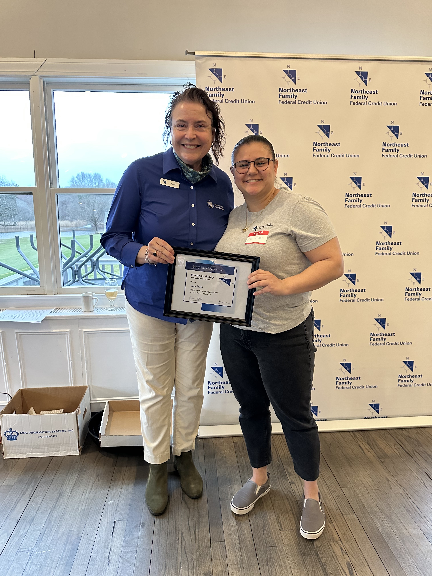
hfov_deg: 56.8
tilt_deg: -9.4
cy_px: 288
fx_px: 399
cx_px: 216
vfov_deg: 71.6
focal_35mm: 24
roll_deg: -2.2
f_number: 1.78
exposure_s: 1/60
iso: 640
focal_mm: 6.86
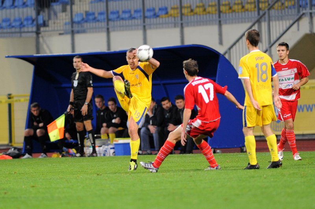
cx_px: 158
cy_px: 104
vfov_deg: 4.6
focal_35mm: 300
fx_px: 2623
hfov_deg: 6.9
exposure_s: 1/500
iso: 1600
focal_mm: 300
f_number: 2.8
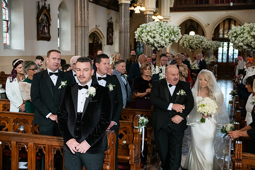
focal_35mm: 44
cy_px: 85
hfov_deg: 44.5
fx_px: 312
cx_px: 128
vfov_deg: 30.5
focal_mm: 44
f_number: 3.5
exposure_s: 1/160
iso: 1600
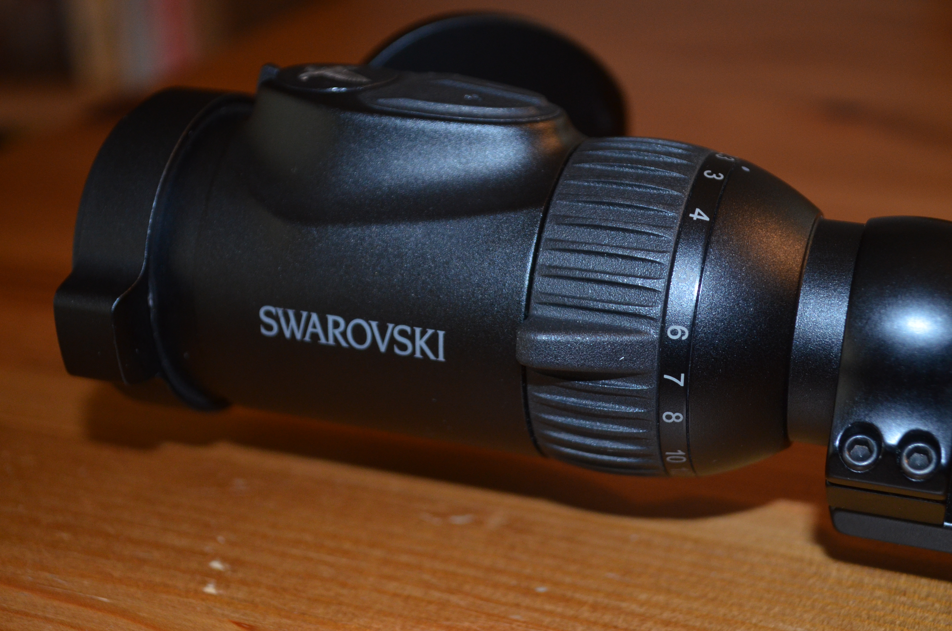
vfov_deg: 23.7
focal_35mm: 57
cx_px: 476
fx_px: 1504
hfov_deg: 35.1
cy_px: 316
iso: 1100
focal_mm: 38
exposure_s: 1/60
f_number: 5
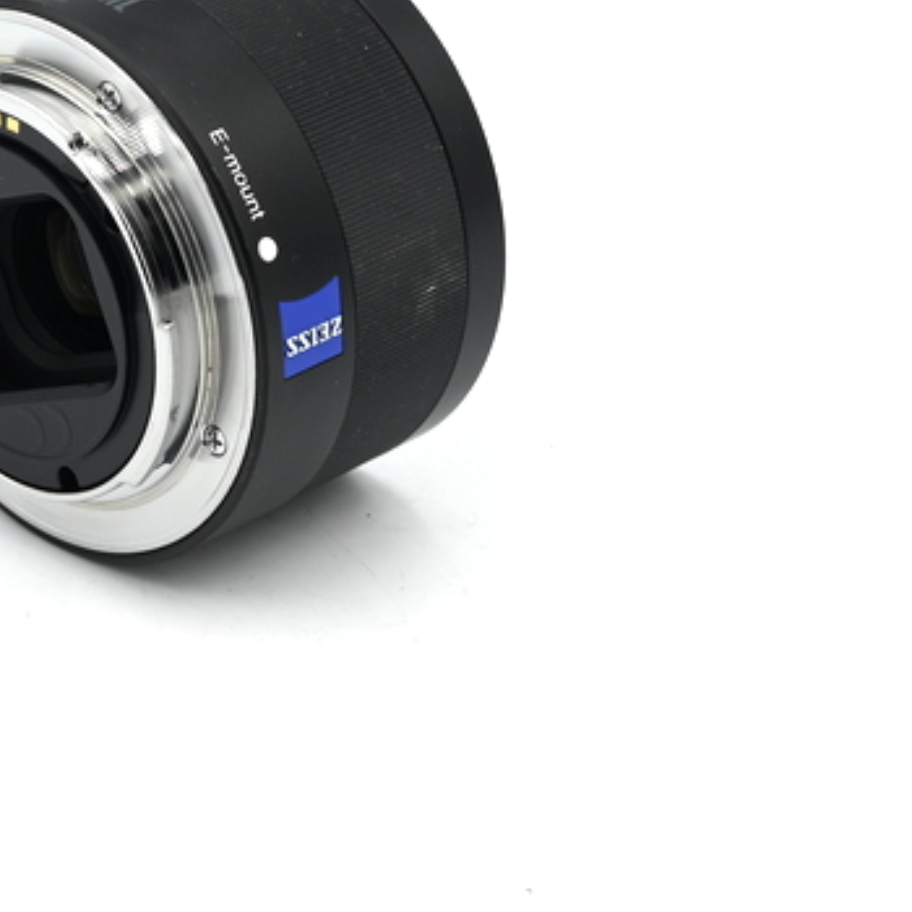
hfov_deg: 10.2
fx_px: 5067
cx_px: 112
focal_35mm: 170
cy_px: 215
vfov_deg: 10.3
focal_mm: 70
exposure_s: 1/50
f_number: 14
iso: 200
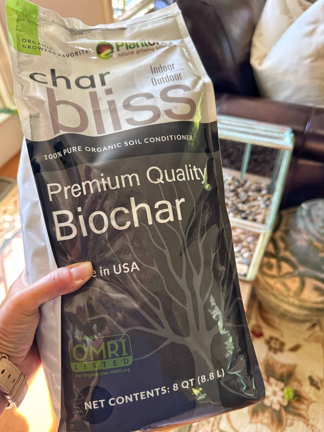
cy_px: 217
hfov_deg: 54.9
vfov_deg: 69.4
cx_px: 159
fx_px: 312
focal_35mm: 25
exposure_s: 1/120
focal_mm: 6.76
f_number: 1.78
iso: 200
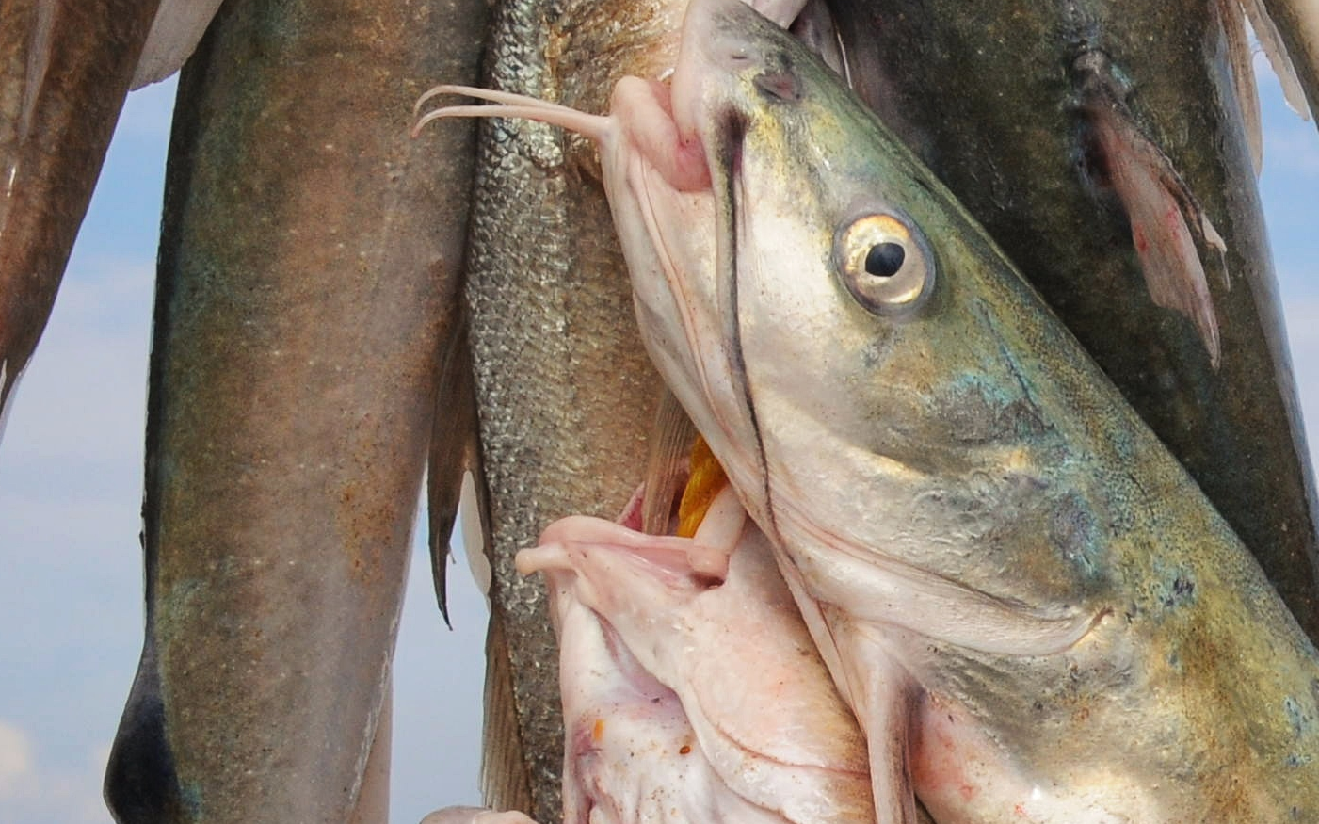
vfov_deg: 9.6
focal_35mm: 136
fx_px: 4872
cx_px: 1861
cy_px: 926
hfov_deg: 14.6
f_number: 13
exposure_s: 1/320
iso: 320
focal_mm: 29
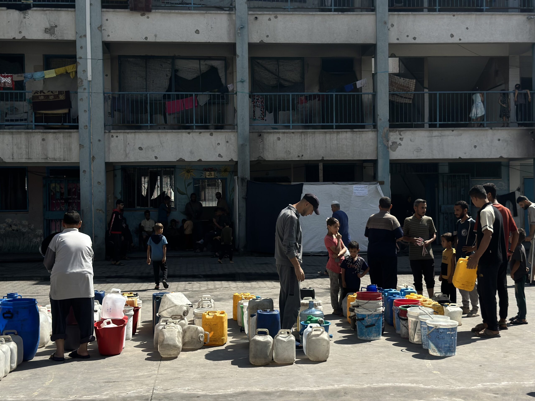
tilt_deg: +0.9
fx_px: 742
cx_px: 268
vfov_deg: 30.3
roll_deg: +0.6
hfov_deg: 39.7
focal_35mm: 48
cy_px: 200
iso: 100
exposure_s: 1/7634
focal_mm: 6.86
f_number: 1.78
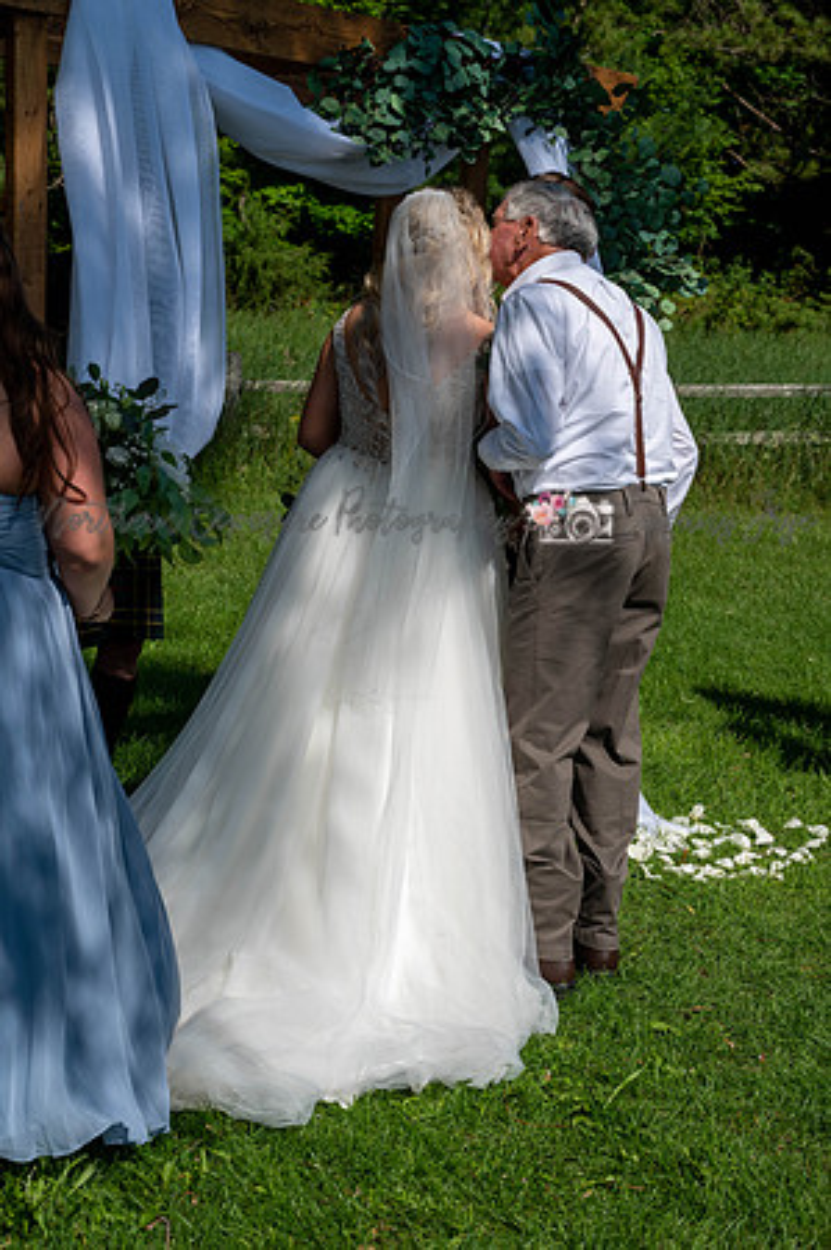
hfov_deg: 21.5
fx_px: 2186
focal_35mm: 63
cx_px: 416
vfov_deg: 31.9
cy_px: 625
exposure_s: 1/640
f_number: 9
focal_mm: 63
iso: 100
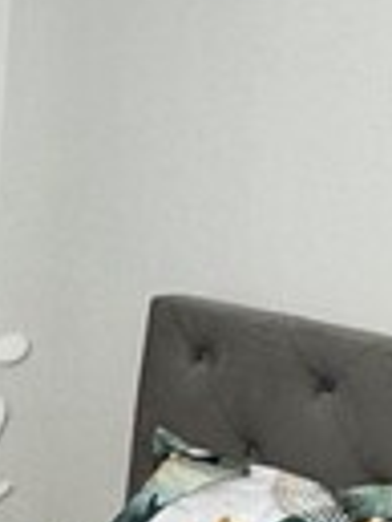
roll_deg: -2.7
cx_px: -89
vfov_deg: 17.6
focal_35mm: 111
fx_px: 1673
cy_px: 388
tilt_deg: -9.8
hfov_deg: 13.0
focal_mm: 2.22
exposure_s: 1/100
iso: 100
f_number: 2.2
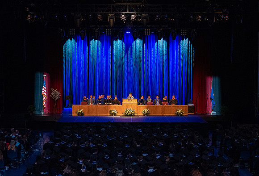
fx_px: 578
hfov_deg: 25.2
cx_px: 129
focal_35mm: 80
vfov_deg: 17.3
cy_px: 88
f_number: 2.8
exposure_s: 1/125
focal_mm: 70
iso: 6400
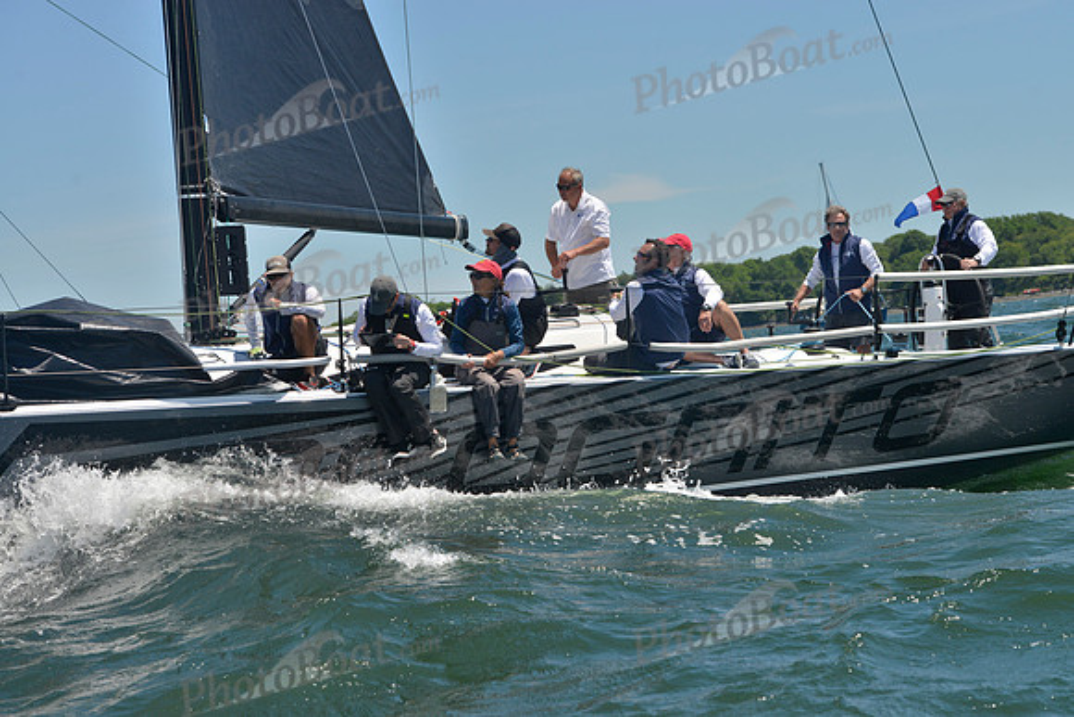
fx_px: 2745
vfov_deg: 14.9
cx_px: 537
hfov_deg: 22.1
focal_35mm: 92
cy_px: 358
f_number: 8
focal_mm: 92
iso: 280
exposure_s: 1/1250
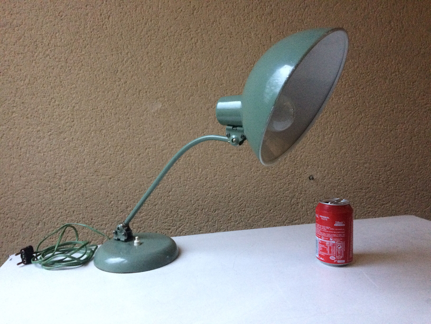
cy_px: 162
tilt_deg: -4.7
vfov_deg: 48.2
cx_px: 216
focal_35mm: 29
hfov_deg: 61.7
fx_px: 361
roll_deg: +1.7
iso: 320
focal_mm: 4.15
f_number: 2.2
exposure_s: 1/25
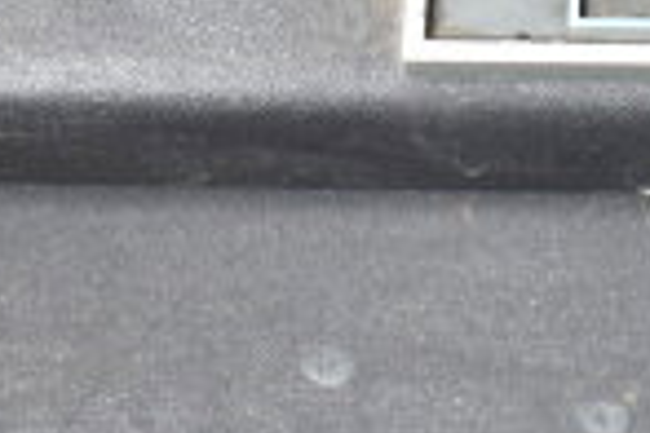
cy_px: -144
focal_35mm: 224
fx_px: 4044
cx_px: 1278
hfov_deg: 8.7
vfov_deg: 6.1
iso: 450
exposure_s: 1/60
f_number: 4.8
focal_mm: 36
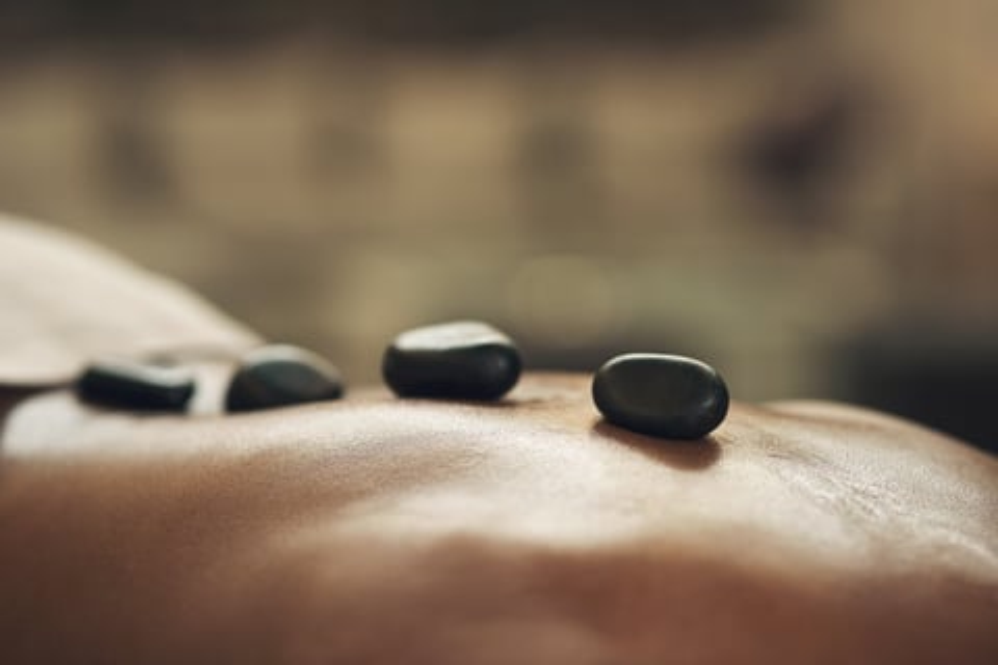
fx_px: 2356
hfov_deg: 23.9
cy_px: 332
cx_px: 499
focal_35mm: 85
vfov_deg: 16.1
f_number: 2
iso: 500
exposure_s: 1/250
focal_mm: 85
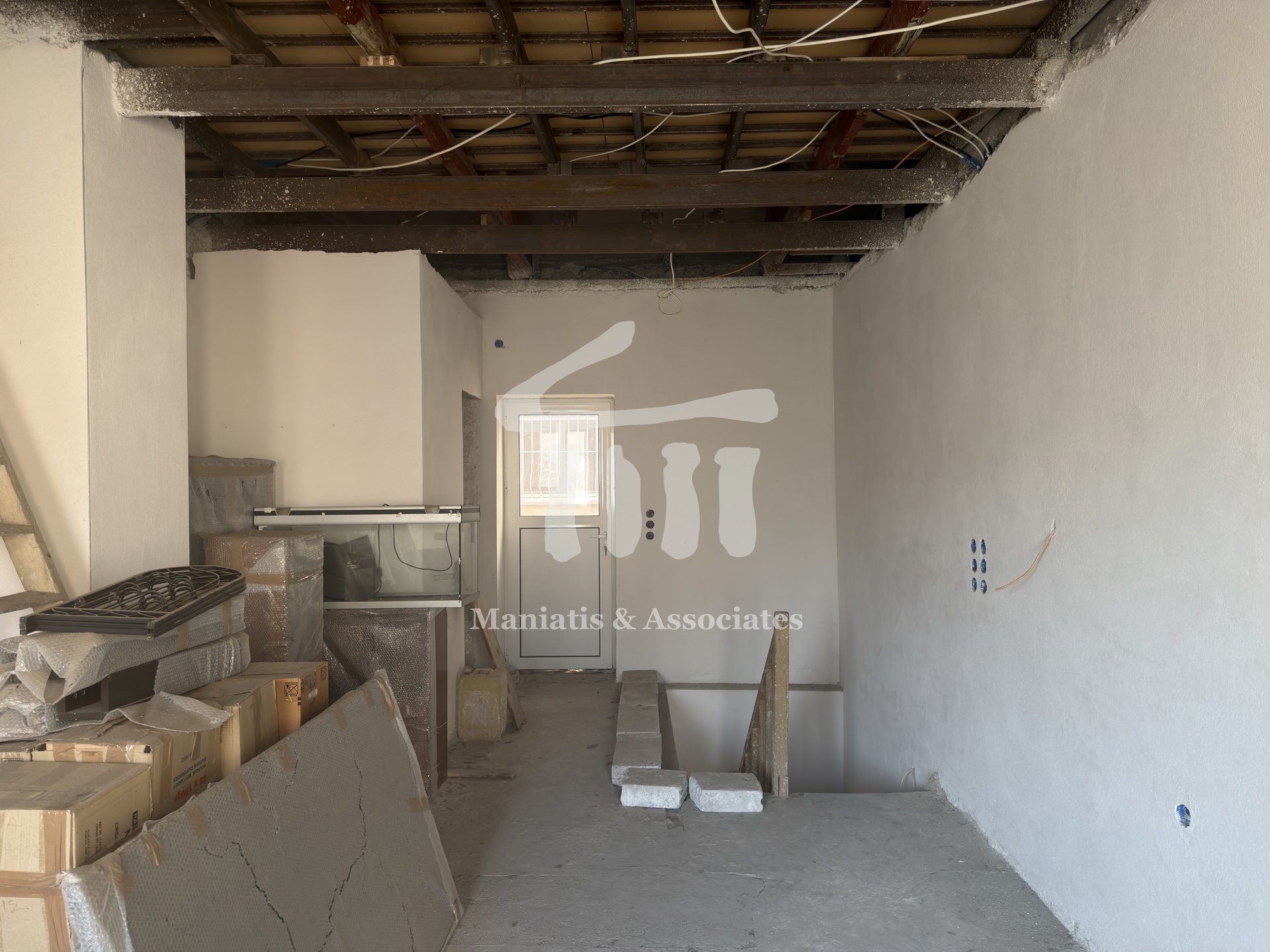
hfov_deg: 71.6
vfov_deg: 56.8
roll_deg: +0.7
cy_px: 476
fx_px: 881
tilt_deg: -0.2
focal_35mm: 24
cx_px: 635
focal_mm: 6.76
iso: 125
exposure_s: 1/70
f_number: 1.78
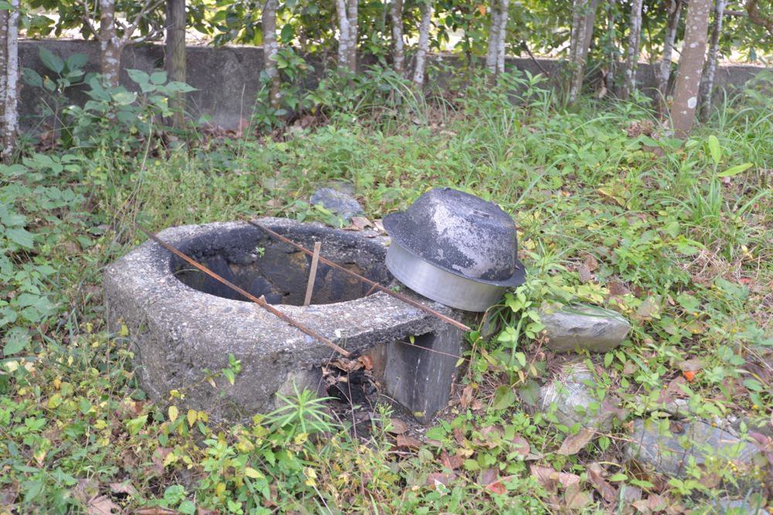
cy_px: 258
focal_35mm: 35
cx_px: 386
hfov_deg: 54.5
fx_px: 751
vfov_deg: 37.8
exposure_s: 1/40
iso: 100
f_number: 4
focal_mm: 35
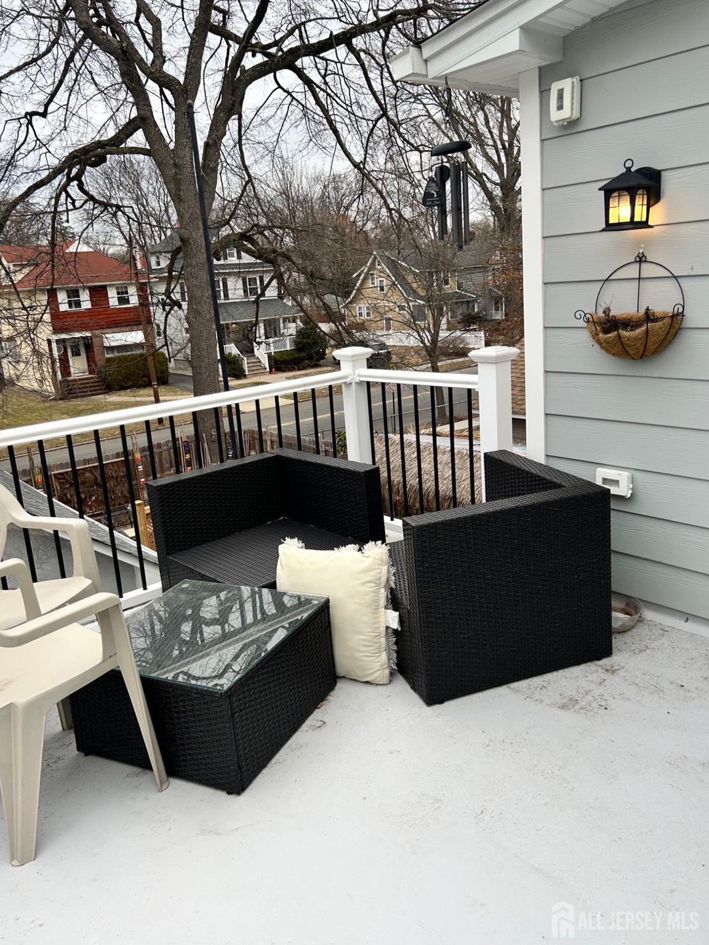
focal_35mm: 27
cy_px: 458
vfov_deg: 65.3
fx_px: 737
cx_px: 345
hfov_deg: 51.3
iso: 50
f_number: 1.5
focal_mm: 5.7
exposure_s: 1/351
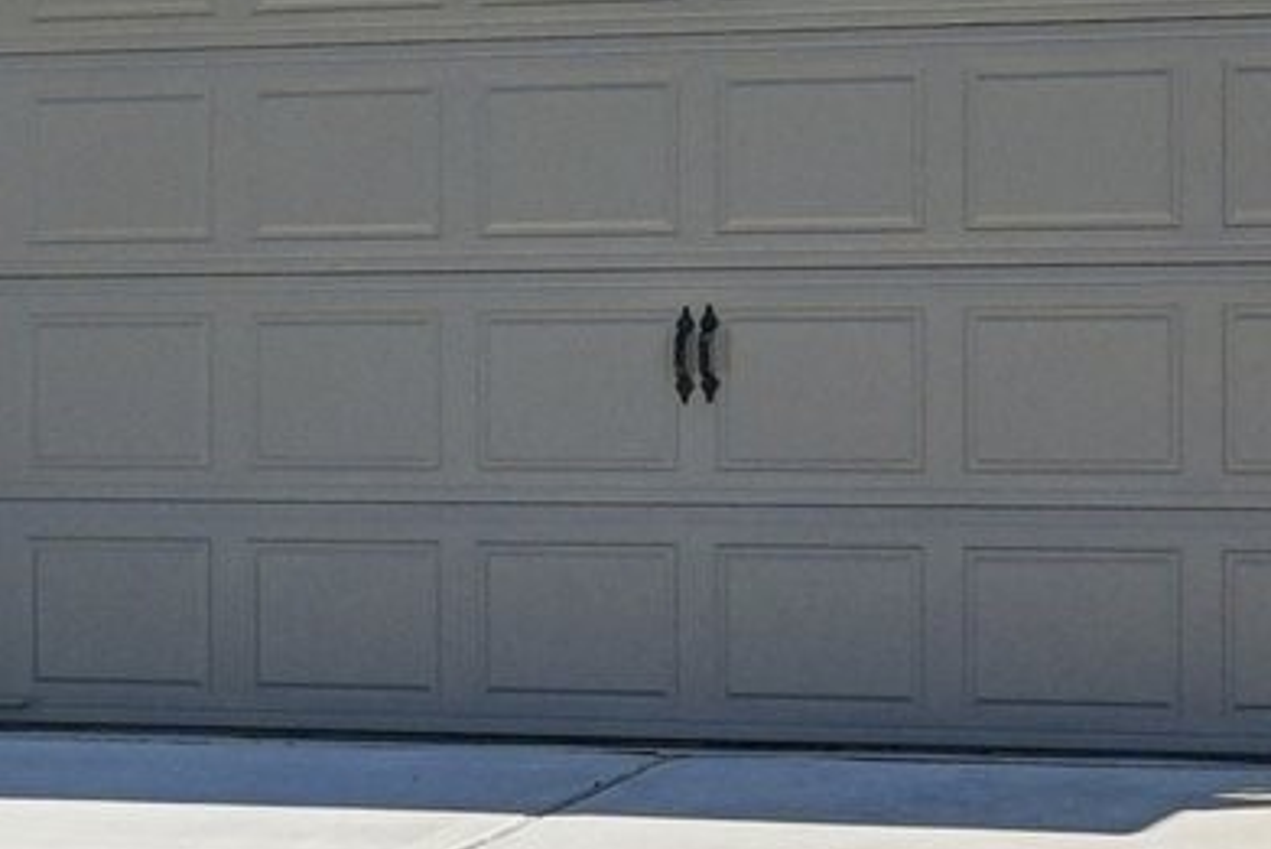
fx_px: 5545
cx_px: -159
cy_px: -392
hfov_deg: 12.8
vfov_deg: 8.6
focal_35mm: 157
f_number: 8
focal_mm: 30
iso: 400
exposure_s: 1/1500
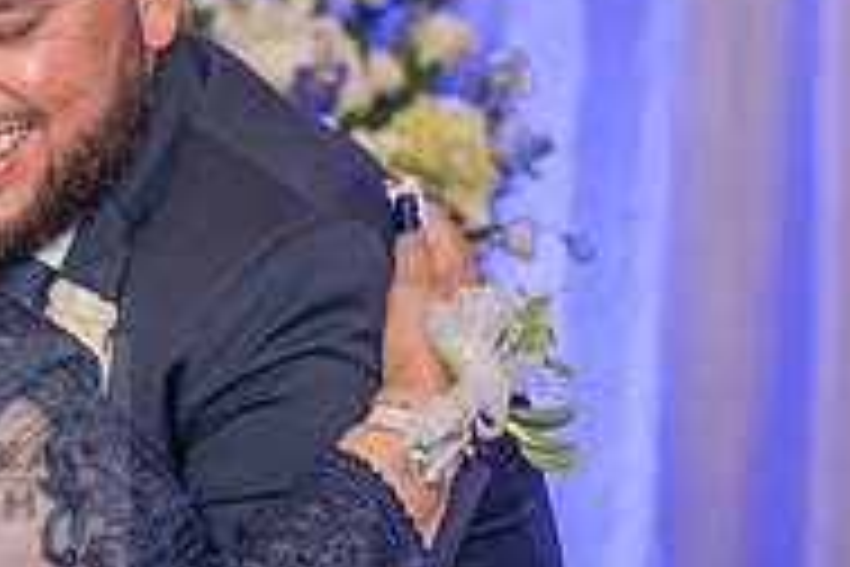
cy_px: 443
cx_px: -252
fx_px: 4344
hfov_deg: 10.9
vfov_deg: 7.5
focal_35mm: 184
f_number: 4
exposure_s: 1/200
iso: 1600
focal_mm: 60
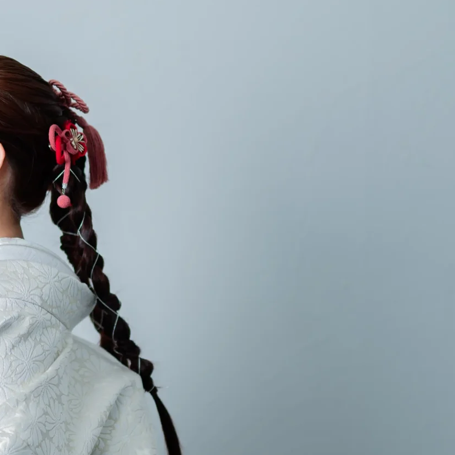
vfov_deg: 13.3
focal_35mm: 131
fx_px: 1948
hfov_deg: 13.1
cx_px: -12
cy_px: 270
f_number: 1.6
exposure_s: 1/160
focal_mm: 50
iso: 250
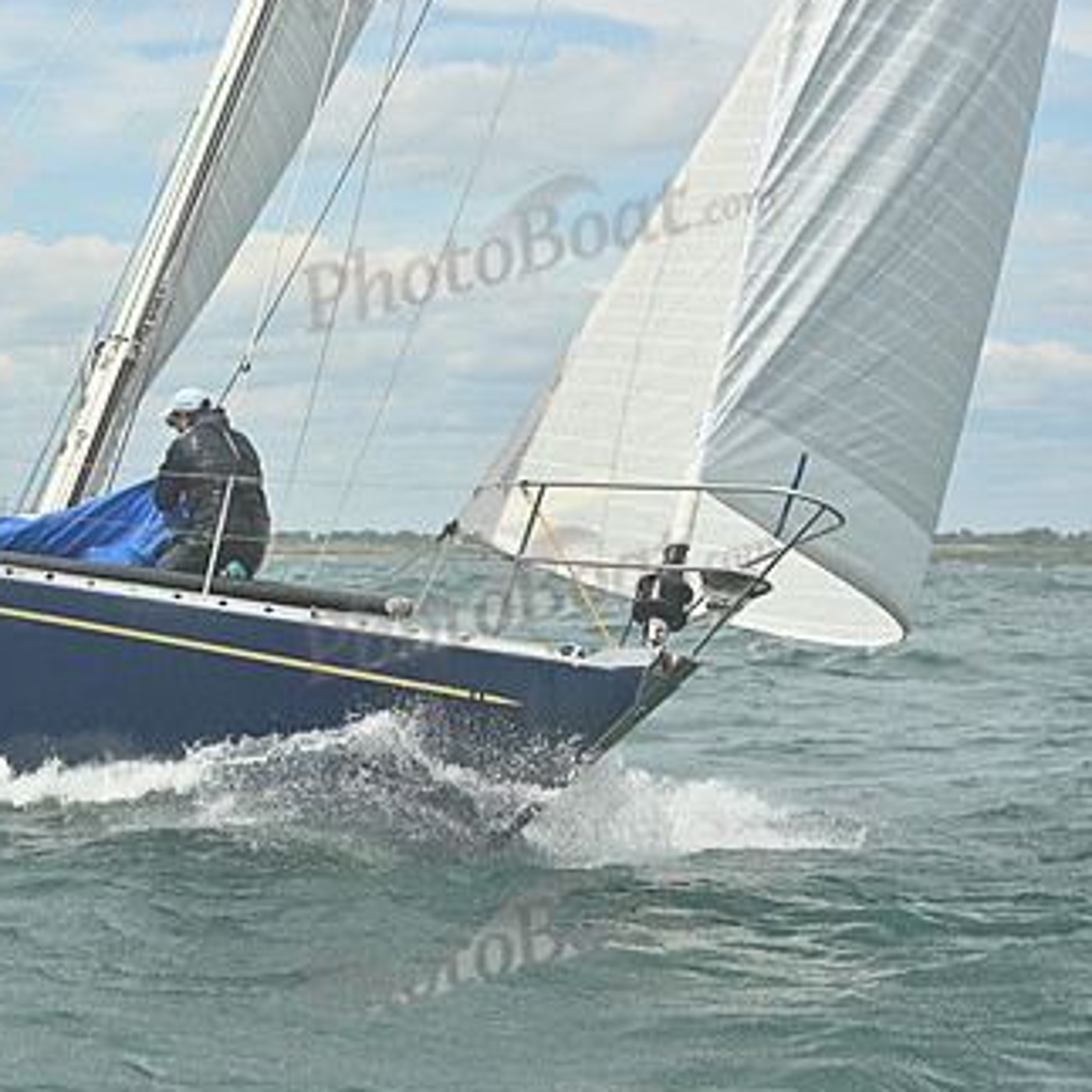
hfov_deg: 16.1
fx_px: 3819
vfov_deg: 16.3
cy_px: 468
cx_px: 128
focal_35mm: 107
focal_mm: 70
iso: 320
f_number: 10
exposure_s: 1/1250
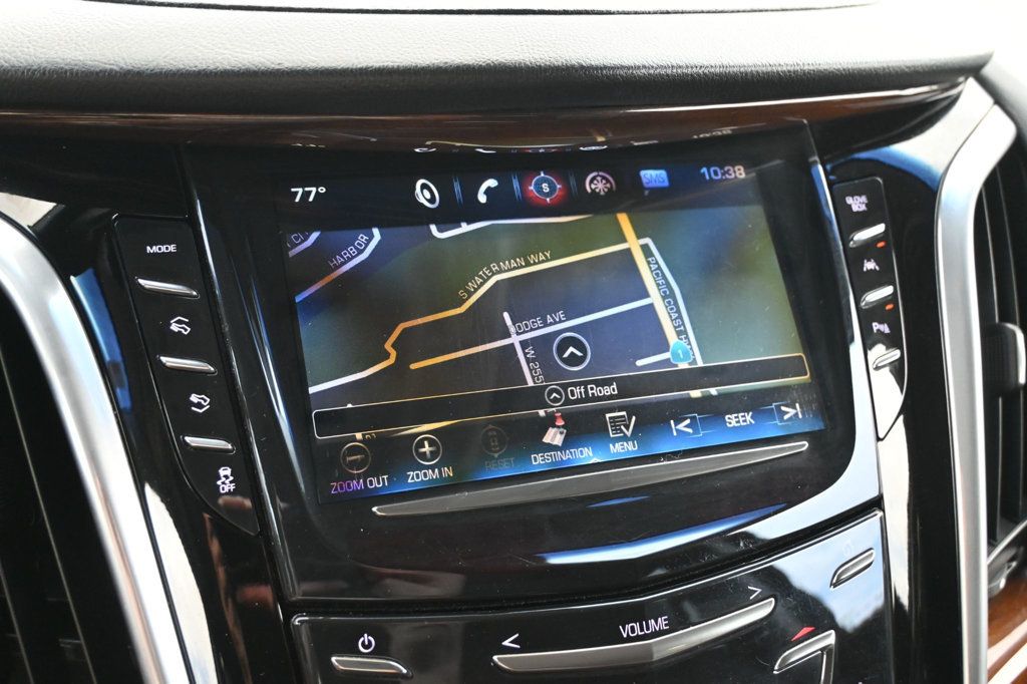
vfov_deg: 38.3
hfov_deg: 55.1
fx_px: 984
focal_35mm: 34
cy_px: 342
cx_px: 514
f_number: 4.2
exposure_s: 1/125
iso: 1400
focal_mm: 23
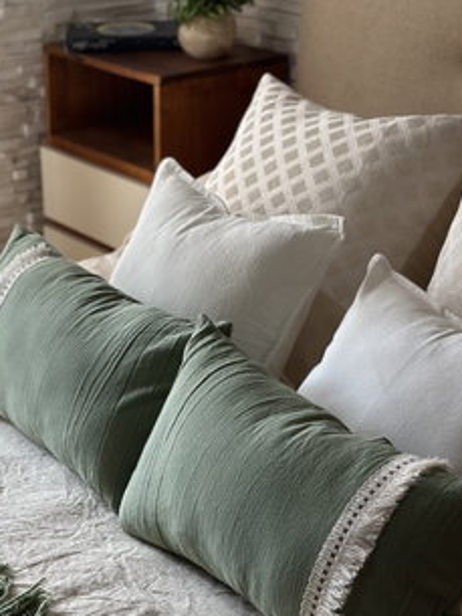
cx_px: 121
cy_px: 342
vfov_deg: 23.3
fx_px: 1494
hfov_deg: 17.5
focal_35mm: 84
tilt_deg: -20.5
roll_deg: +0.6
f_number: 1.78
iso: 125
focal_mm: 6.86
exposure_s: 1/148
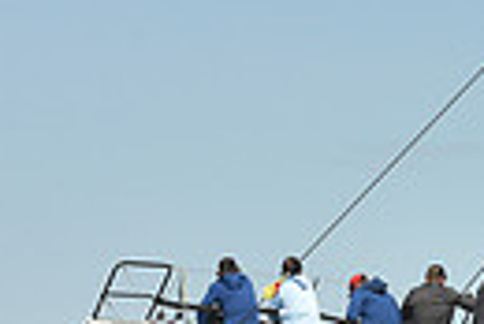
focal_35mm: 312
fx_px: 4199
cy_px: 374
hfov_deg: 6.4
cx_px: 905
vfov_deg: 4.4
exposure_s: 1/800
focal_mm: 70
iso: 250
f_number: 8
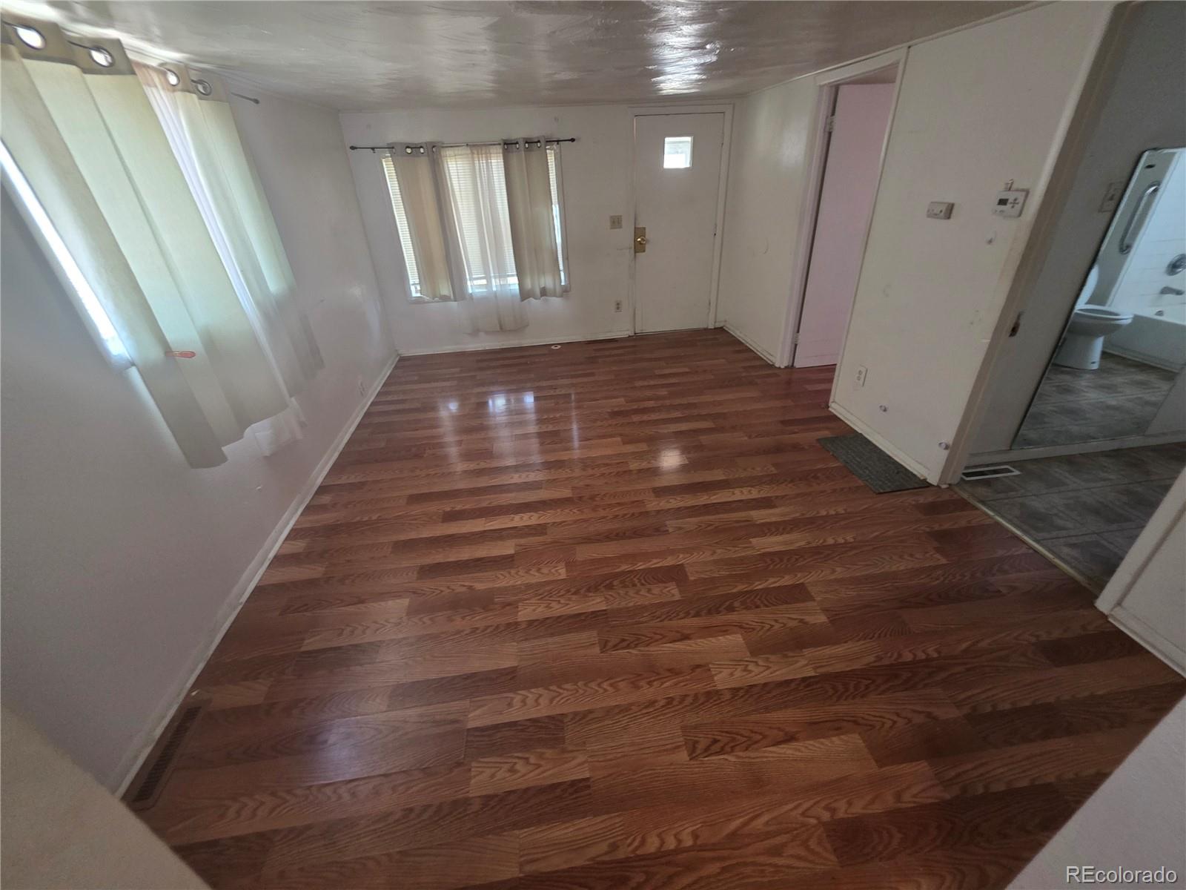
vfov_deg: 89.9
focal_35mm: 13
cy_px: 445
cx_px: 593
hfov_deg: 106.2
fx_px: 445
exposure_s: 1/60
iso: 400
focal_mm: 2.2
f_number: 1.9
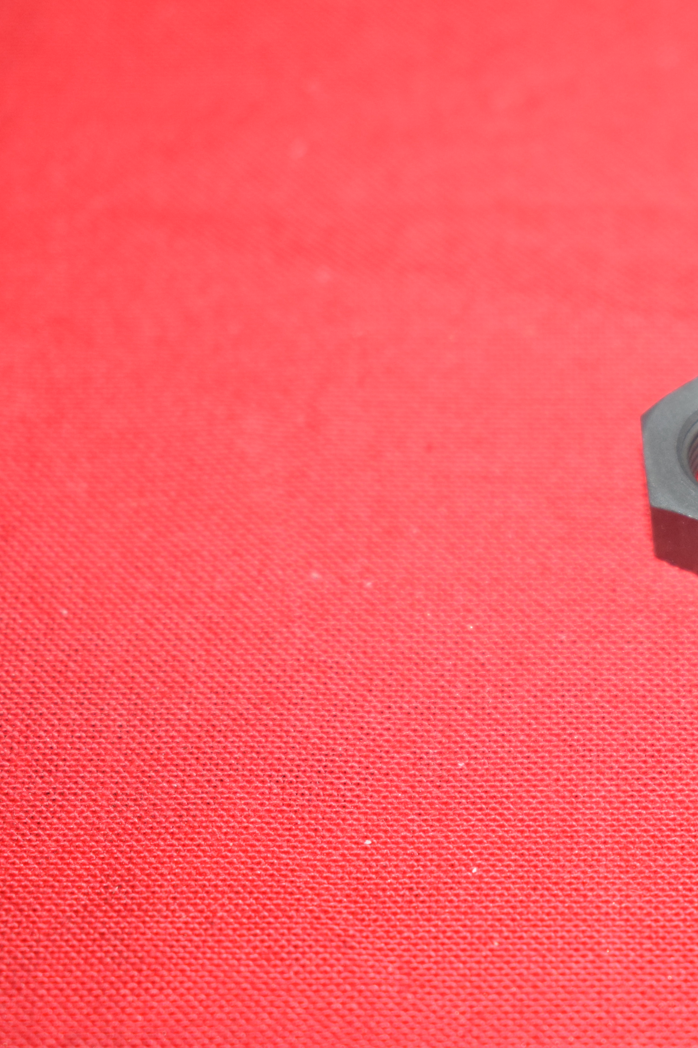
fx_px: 2763
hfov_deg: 14.1
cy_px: 524
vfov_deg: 21.5
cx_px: 751
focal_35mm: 95
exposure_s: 1/160
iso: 1000
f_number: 5.6
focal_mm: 42
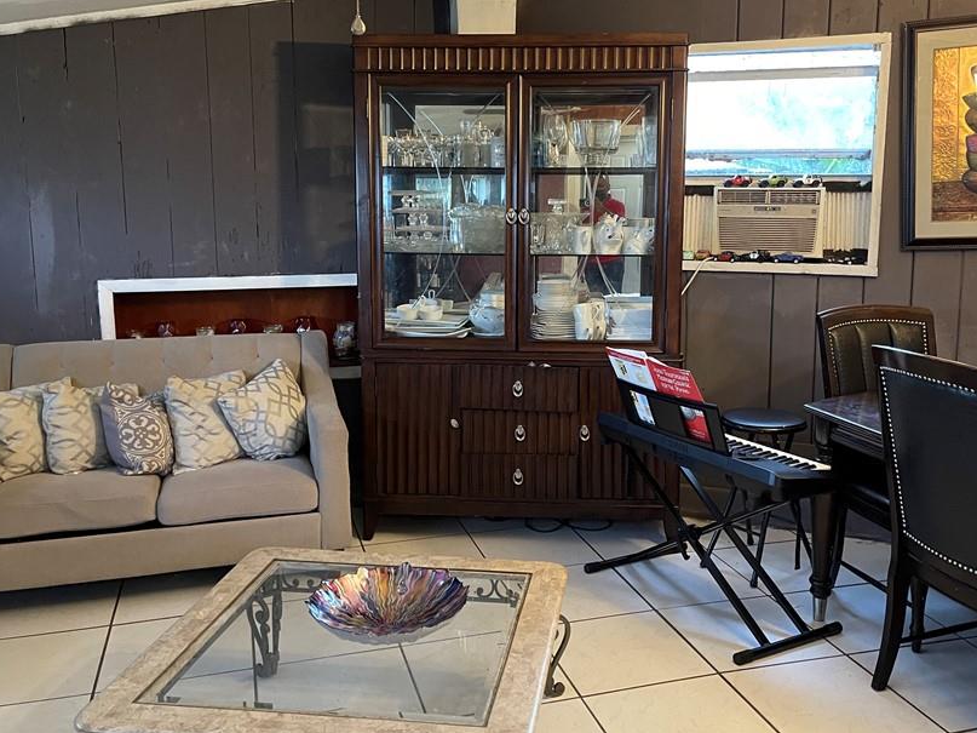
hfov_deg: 55.3
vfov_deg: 42.8
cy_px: 309
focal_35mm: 33
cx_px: 523
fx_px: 931
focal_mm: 5.1
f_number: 1.6
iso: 500
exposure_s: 1/30
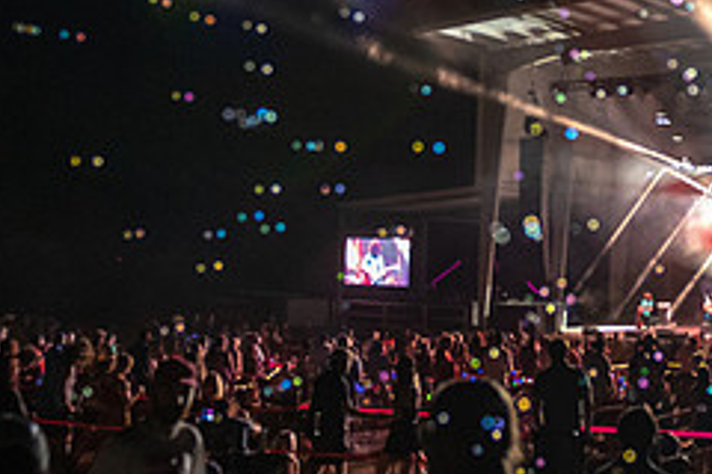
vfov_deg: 22.9
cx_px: 602
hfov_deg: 33.2
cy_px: 73
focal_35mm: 58
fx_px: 1147
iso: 3200
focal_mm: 24
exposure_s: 1/100
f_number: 2.8
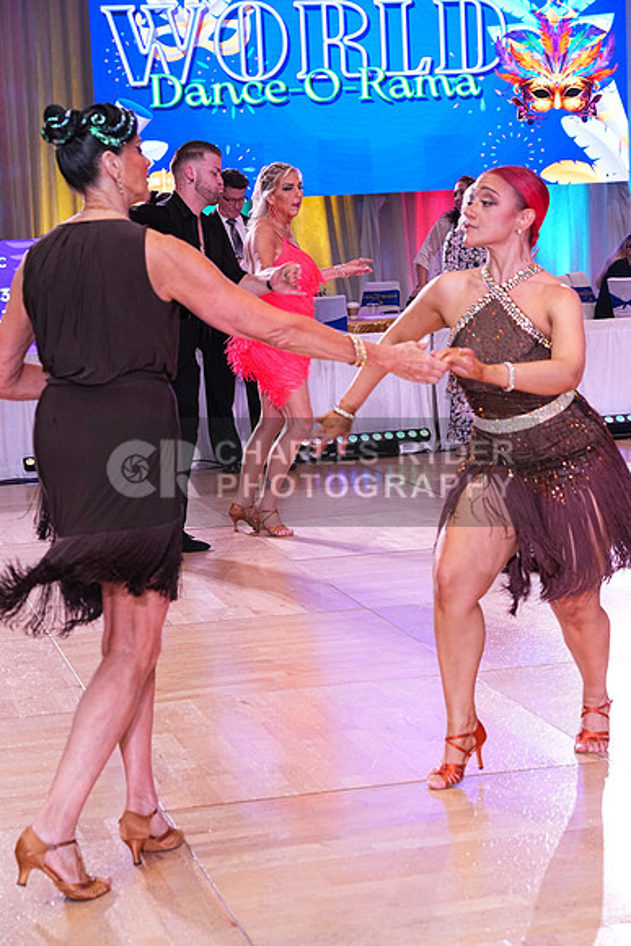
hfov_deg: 18.0
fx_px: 1997
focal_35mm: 76
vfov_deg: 26.6
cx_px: 316
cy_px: 473
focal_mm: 76
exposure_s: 1/250
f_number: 6.3
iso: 2500
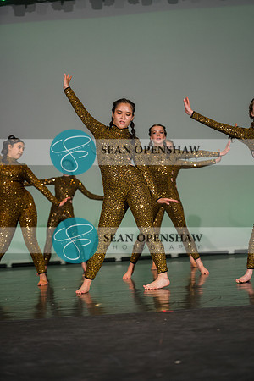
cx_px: 127
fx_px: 741
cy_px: 190
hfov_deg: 19.5
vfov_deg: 28.8
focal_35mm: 70
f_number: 2.8
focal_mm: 70
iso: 400
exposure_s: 1/500
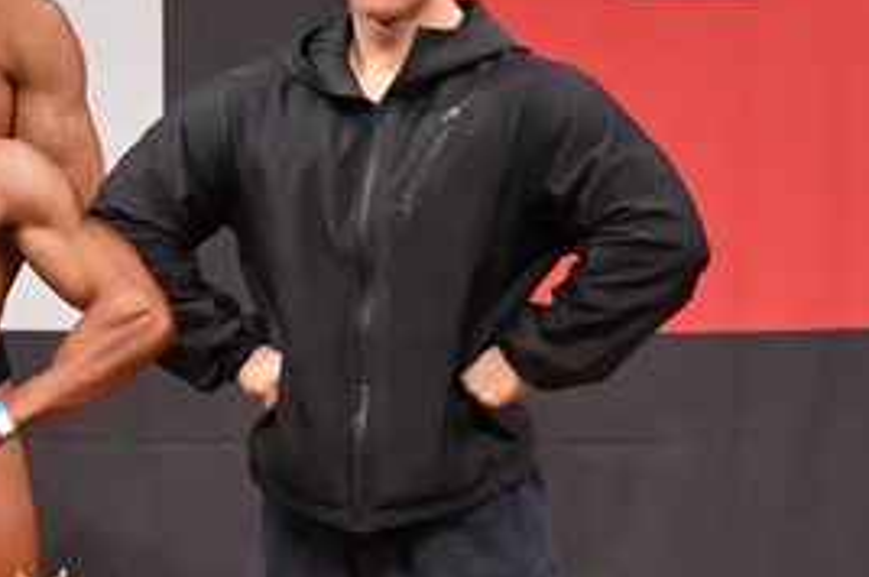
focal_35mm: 694
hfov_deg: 3.0
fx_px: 16732
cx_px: 148
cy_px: 564
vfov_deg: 2.0
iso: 10000
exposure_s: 1/400
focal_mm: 160
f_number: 5.6
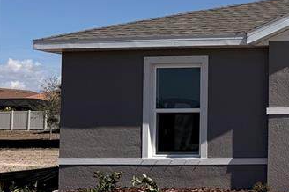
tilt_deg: +2.3
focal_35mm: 78
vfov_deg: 17.5
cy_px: 101
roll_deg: +0.7
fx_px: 626
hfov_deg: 21.4
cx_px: 446
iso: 80
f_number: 1.78
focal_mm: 6.76
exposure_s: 1/9091
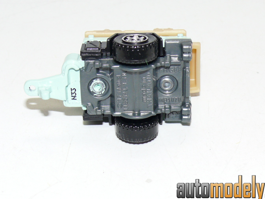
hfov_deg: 18.5
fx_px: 812
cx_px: 129
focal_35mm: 106
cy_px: 85
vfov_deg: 14.0
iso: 100
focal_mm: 12.6
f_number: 4
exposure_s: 1/30
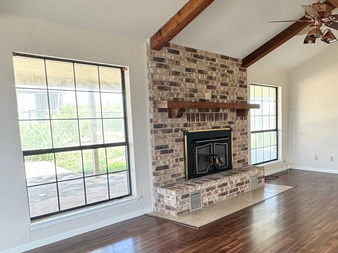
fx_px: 303
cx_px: 288
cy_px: 149
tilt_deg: -8.1
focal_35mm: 31
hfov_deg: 53.0
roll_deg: +0.8
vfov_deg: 45.3
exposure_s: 1/120
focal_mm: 2.22
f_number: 2.2
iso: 160
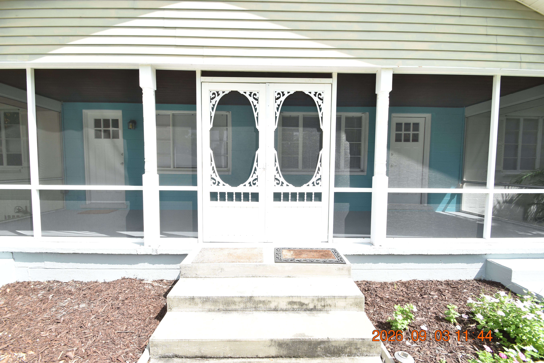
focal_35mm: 15
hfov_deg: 100.4
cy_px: 182
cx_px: 272
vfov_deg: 77.3
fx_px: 227
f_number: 8
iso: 200
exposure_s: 1/250
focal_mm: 10
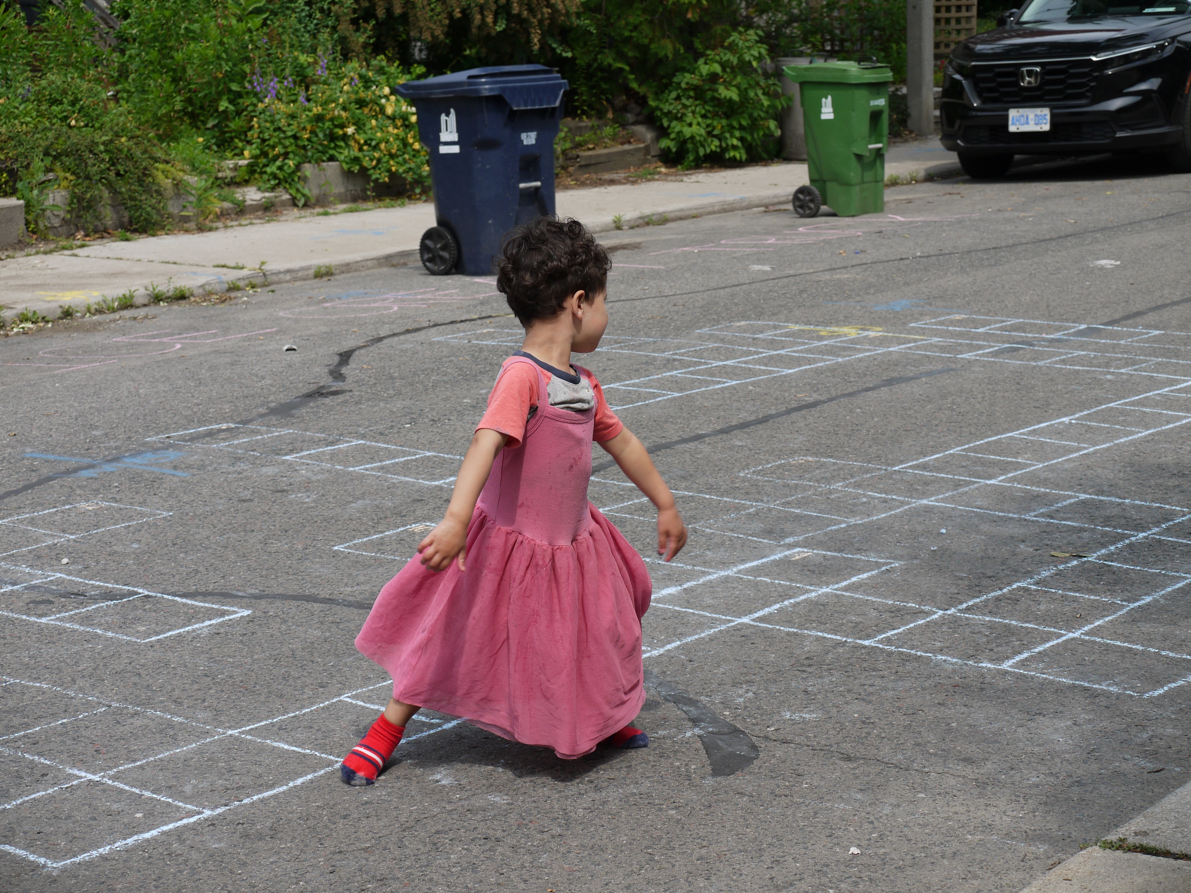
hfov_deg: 27.8
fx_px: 2408
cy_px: 446
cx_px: 596
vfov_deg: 21.0
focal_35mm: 70
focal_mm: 35
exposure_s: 1/500
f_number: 5.6
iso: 100
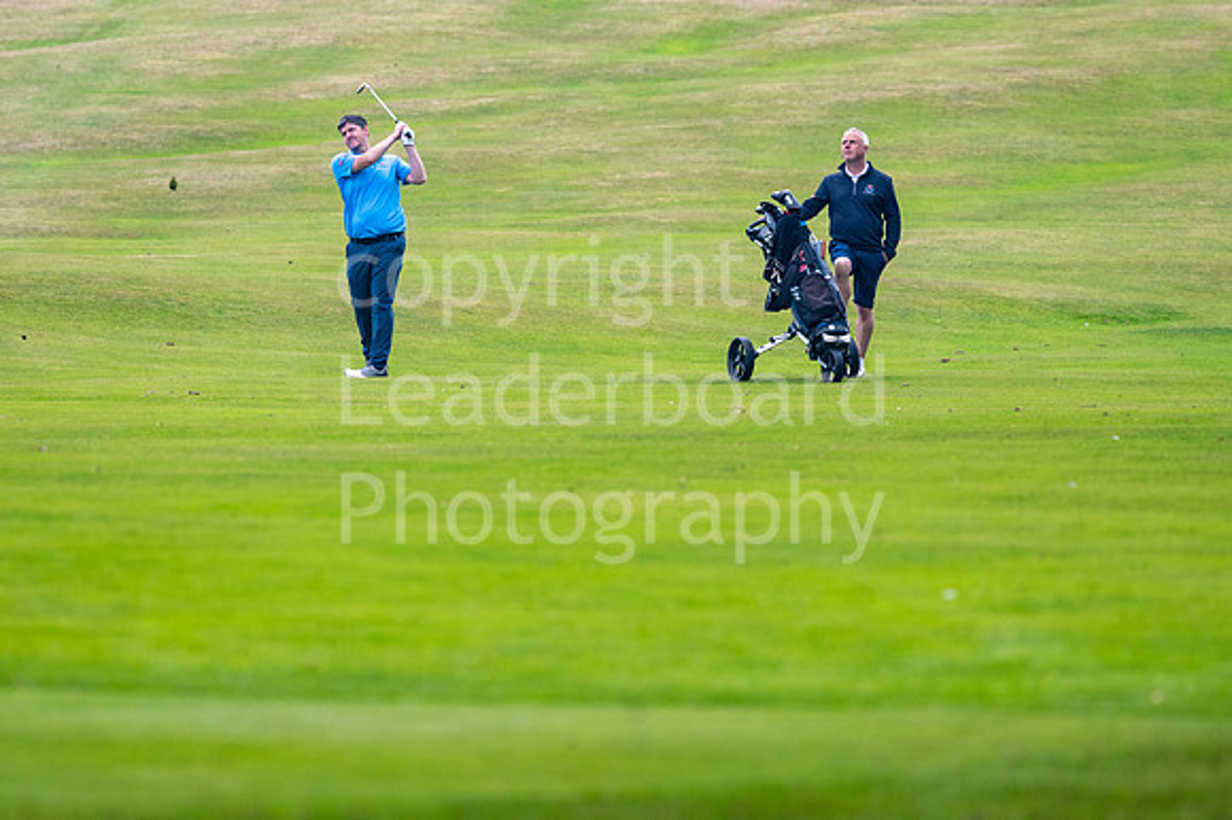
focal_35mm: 450
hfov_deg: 4.6
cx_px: 616
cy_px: 410
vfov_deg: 3.1
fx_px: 15391
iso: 250
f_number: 5
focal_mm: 300
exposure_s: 1/640
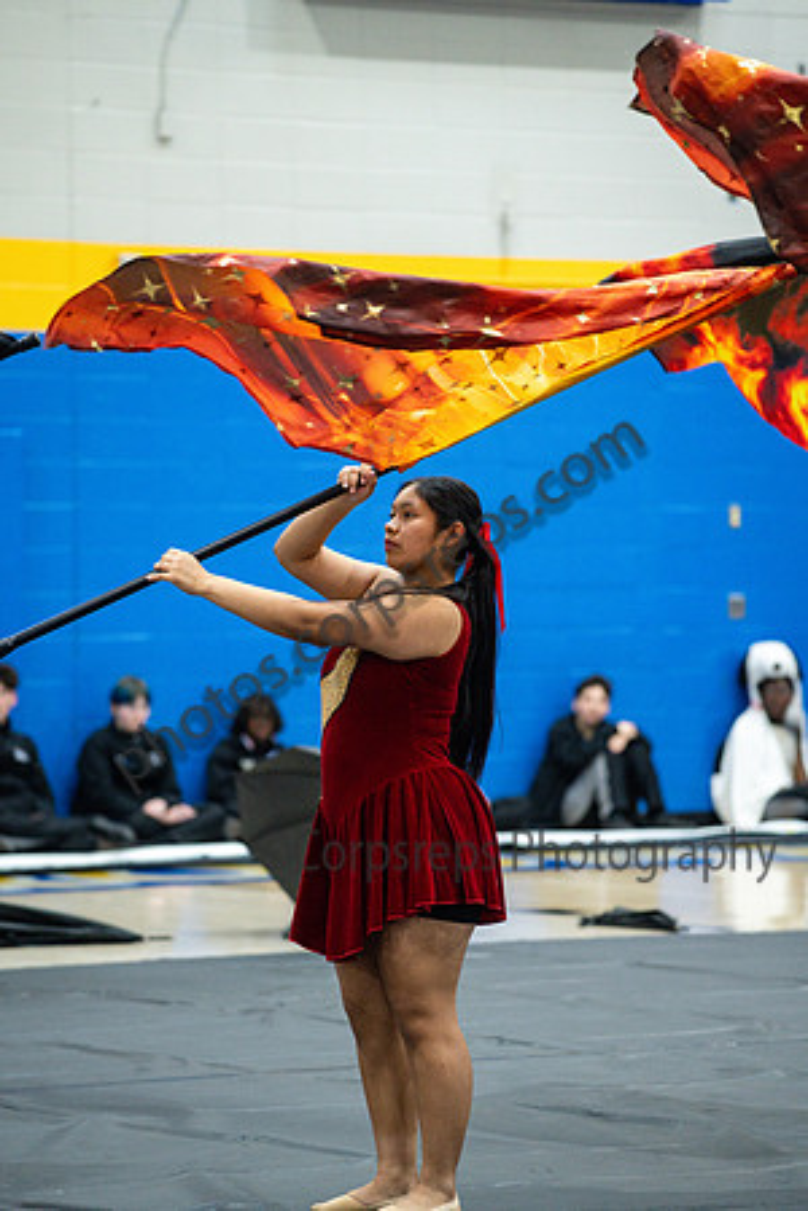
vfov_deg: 12.5
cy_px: 606
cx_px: 404
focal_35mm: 165
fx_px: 5555
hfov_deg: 8.3
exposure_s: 1/500
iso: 5600
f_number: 4
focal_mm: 165
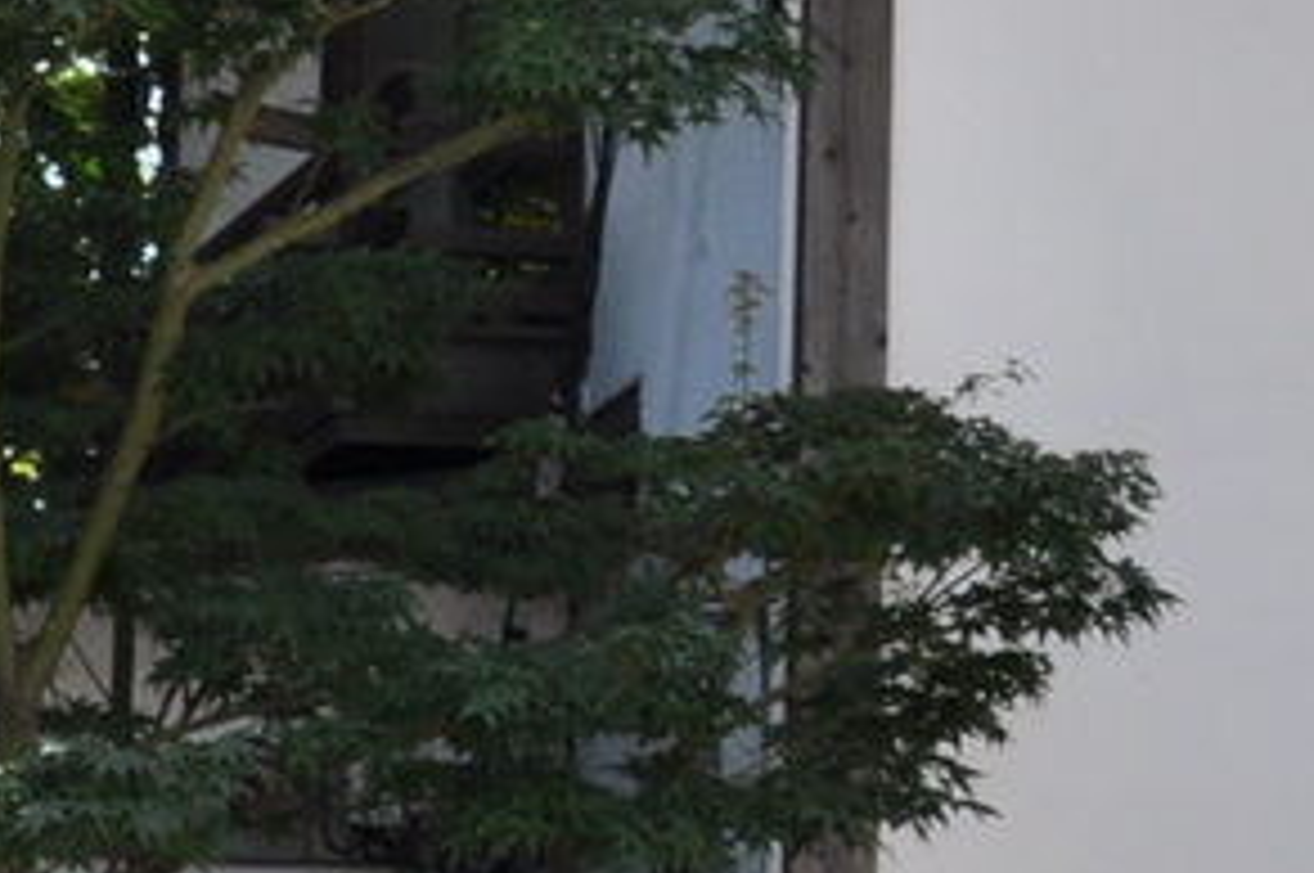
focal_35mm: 256
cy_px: 198
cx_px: 3393
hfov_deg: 7.4
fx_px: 9349
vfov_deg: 5.3
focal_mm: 25
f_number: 11
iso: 200
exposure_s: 1/125
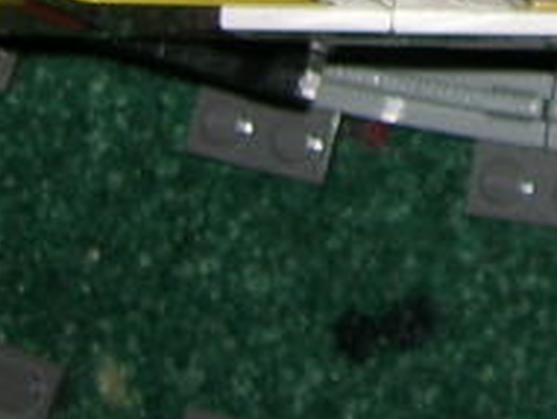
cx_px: 915
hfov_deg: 10.3
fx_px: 2948
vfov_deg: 7.8
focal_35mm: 183
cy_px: -393
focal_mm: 5.7
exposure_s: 1/60.1
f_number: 2.9
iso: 50
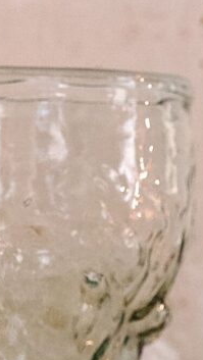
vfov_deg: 8.5
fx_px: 2417
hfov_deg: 4.8
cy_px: 171
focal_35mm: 253
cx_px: 255
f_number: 3.9
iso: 2000
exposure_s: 1/100
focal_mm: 38
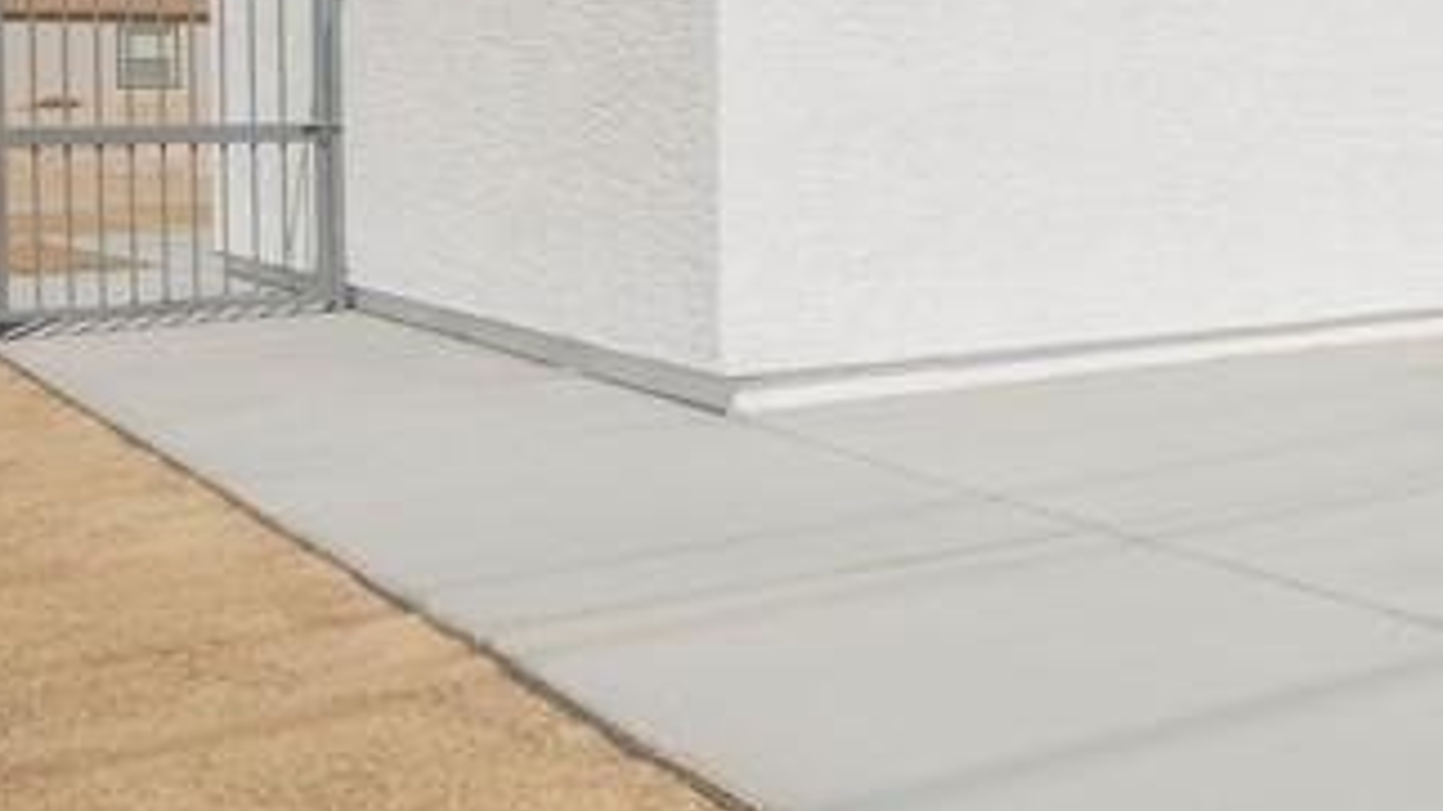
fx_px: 2295
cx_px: 1761
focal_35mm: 60
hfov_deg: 29.6
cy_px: 116
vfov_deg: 19.7
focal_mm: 17
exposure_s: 1/500
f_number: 8
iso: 100
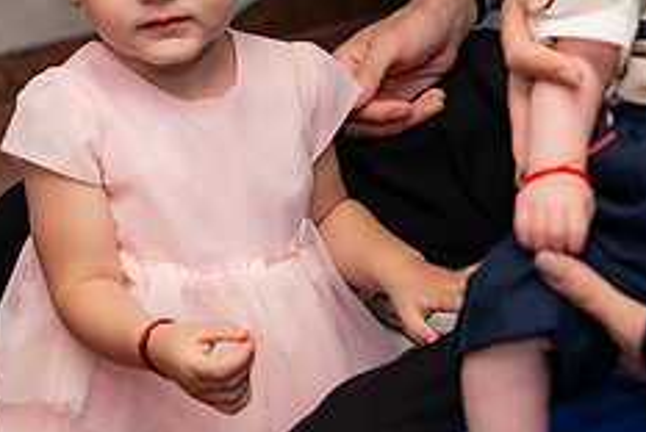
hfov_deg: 14.2
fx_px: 2587
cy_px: 0
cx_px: 164
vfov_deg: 9.5
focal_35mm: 144
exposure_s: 1/250
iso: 2000
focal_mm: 58
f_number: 3.5
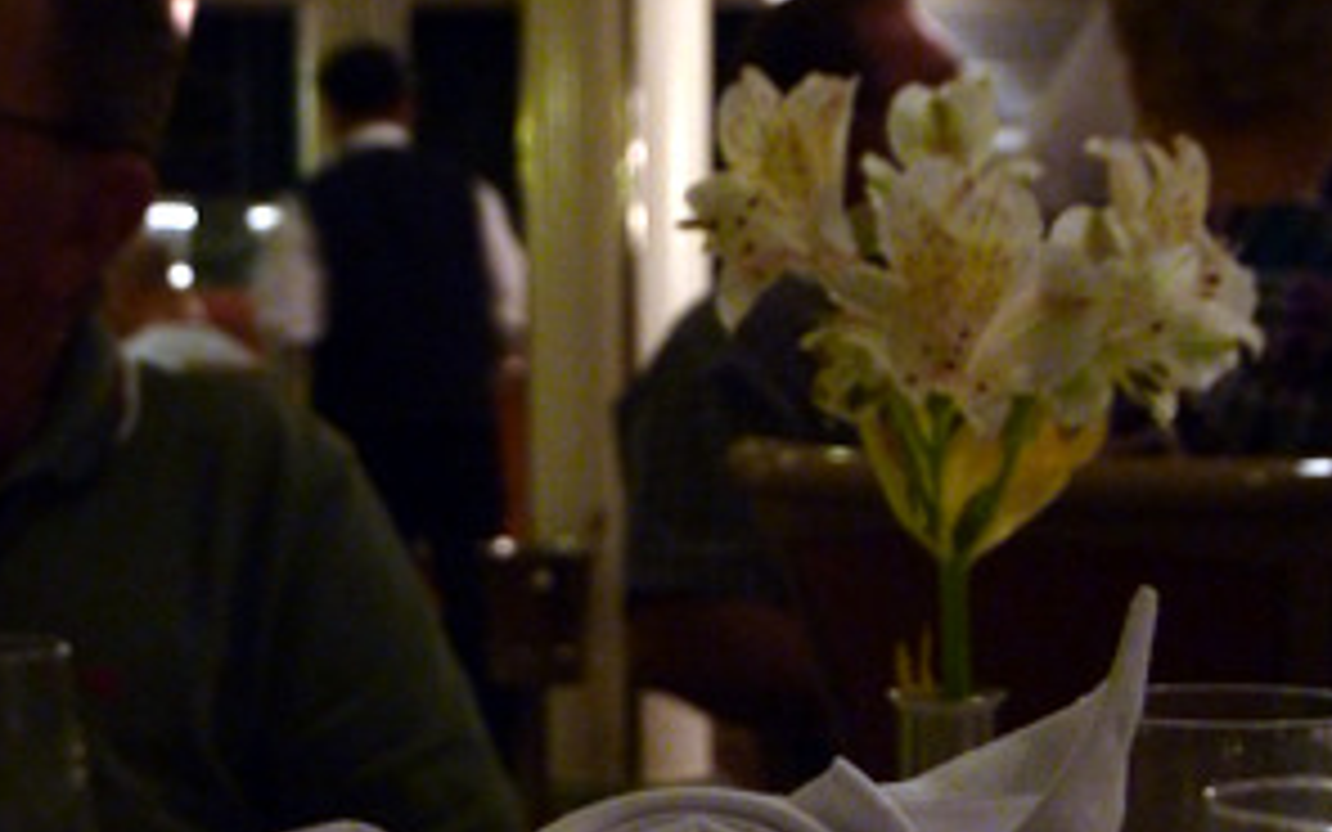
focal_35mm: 96
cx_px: 666
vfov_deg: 13.6
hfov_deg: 21.6
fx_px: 3485
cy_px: 657
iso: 400
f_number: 4.1
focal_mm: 11
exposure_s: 1/8
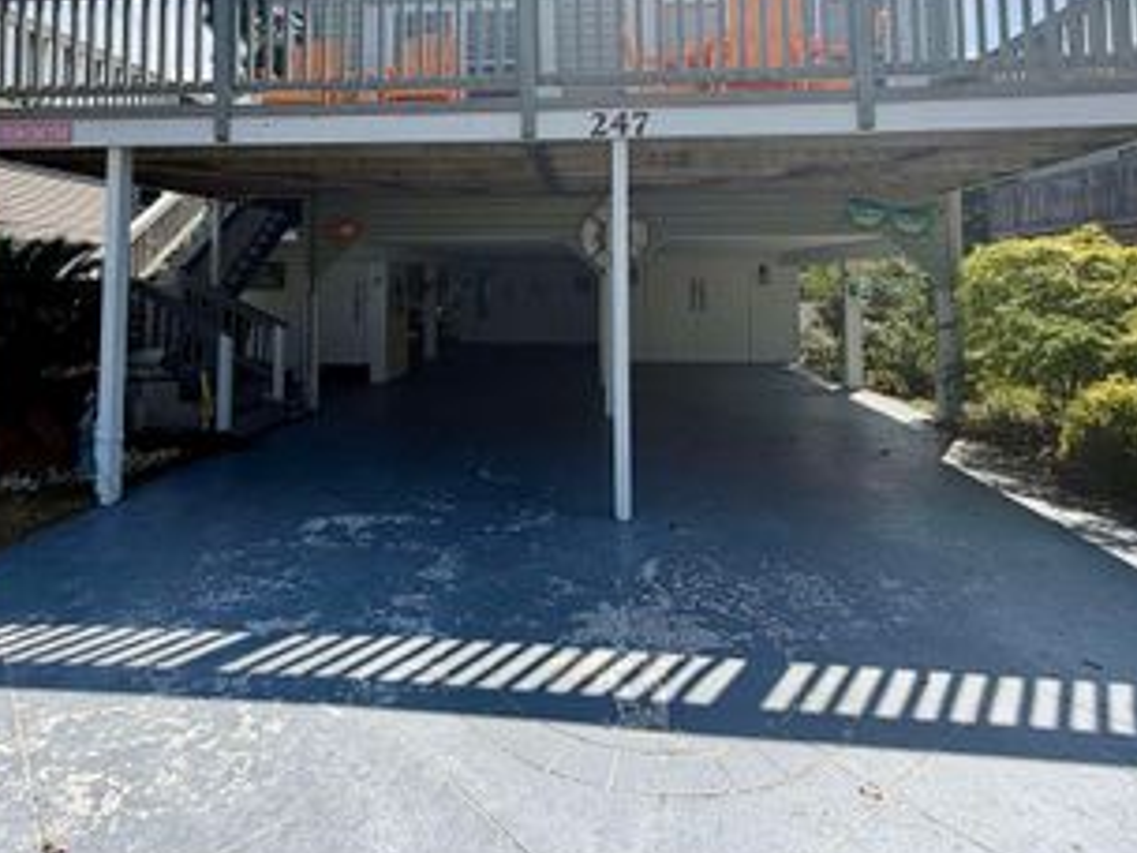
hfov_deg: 73.8
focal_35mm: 23
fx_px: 755
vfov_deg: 56.4
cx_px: 527
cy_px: 230
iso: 25
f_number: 2.2
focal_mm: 2.22
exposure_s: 1/1259
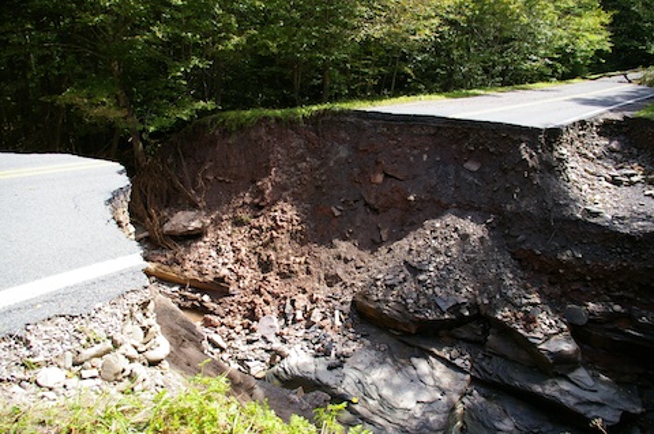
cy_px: 217
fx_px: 490
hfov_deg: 67.4
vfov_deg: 47.8
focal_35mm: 27
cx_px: 327
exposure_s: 1/125
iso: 200
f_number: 6.7
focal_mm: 18
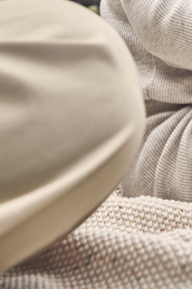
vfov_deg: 19.6
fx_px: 810
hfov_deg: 13.3
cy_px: -9
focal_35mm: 101
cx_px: 195
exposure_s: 1/200
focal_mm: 34
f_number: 5.6
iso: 250
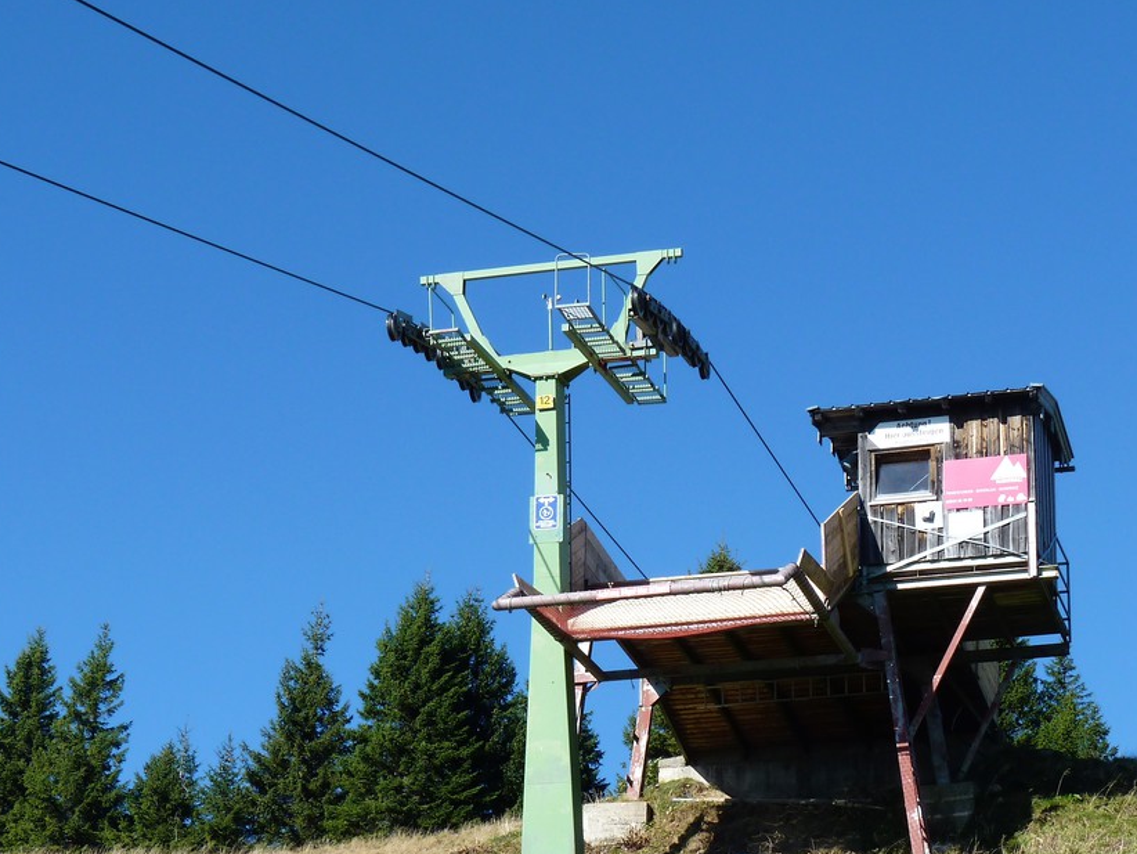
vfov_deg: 13.6
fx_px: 3581
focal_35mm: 109
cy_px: 592
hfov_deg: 18.0
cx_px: 555
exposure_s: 1/250
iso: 80
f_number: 5.6
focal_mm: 12.4
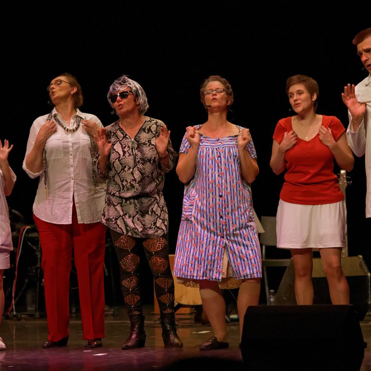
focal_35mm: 161
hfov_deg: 10.8
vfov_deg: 10.9
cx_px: 254
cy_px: 187
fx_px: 1952
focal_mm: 120
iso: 3200
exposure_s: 1/1000
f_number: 4
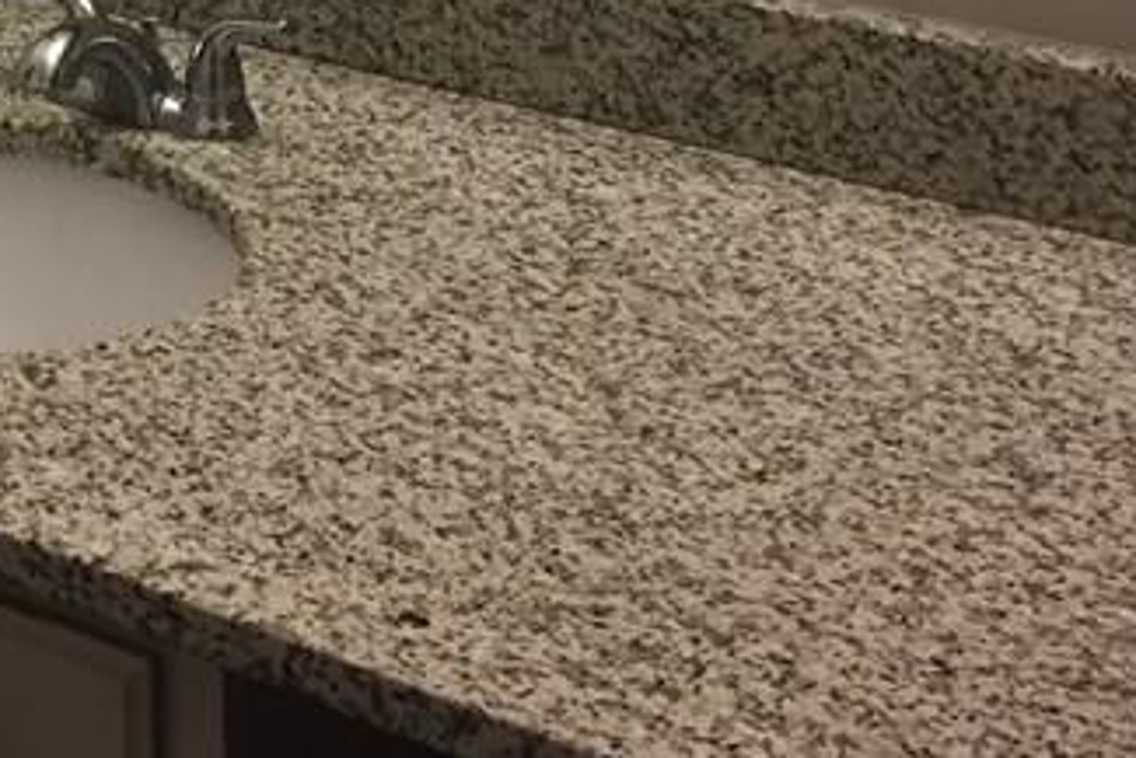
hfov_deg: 20.8
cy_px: -517
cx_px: 7
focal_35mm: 95
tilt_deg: -8.7
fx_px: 2999
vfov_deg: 13.3
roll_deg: +2.3
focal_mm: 4.15
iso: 32
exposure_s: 1/30
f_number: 2.2
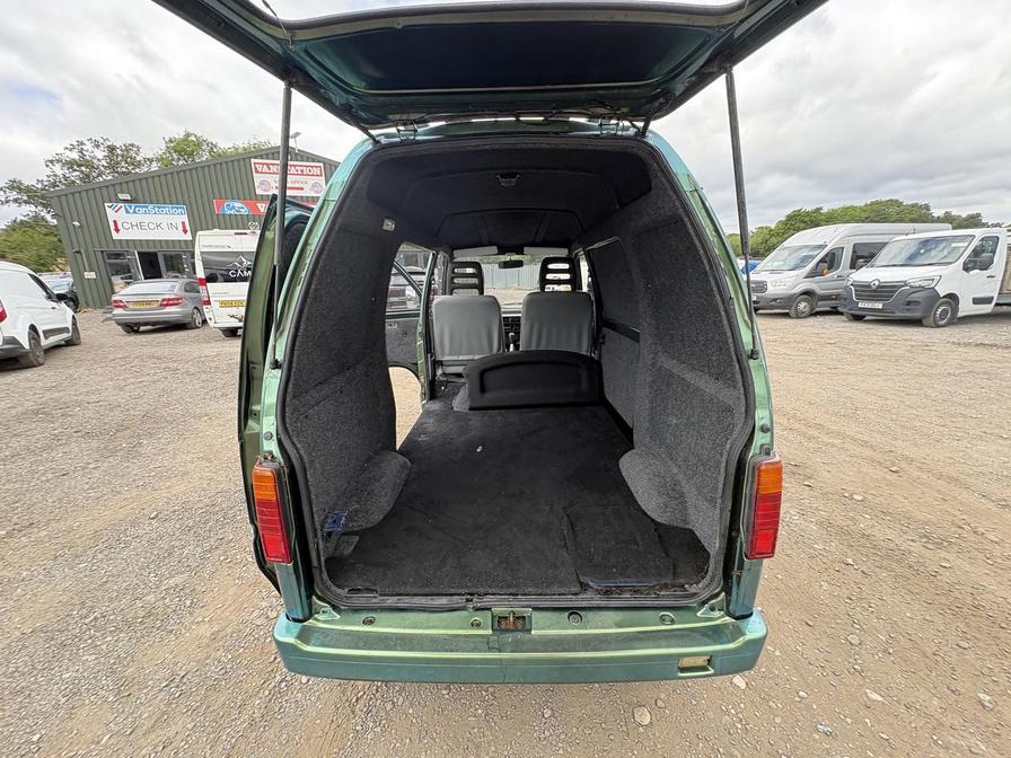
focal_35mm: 14
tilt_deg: -10.1
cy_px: 379
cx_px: 506
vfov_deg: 85.7
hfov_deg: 102.1
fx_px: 409
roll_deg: -0.8
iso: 80
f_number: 2.2
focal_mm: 2.22
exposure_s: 1/136
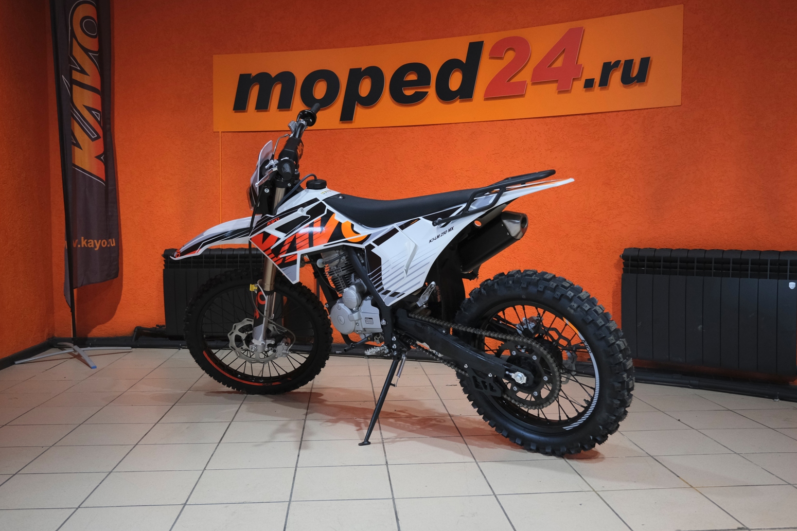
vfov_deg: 42.3
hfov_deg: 60.3
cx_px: 391
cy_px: 268
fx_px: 686
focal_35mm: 31
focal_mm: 20.2
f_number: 4
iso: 2000
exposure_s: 1/200
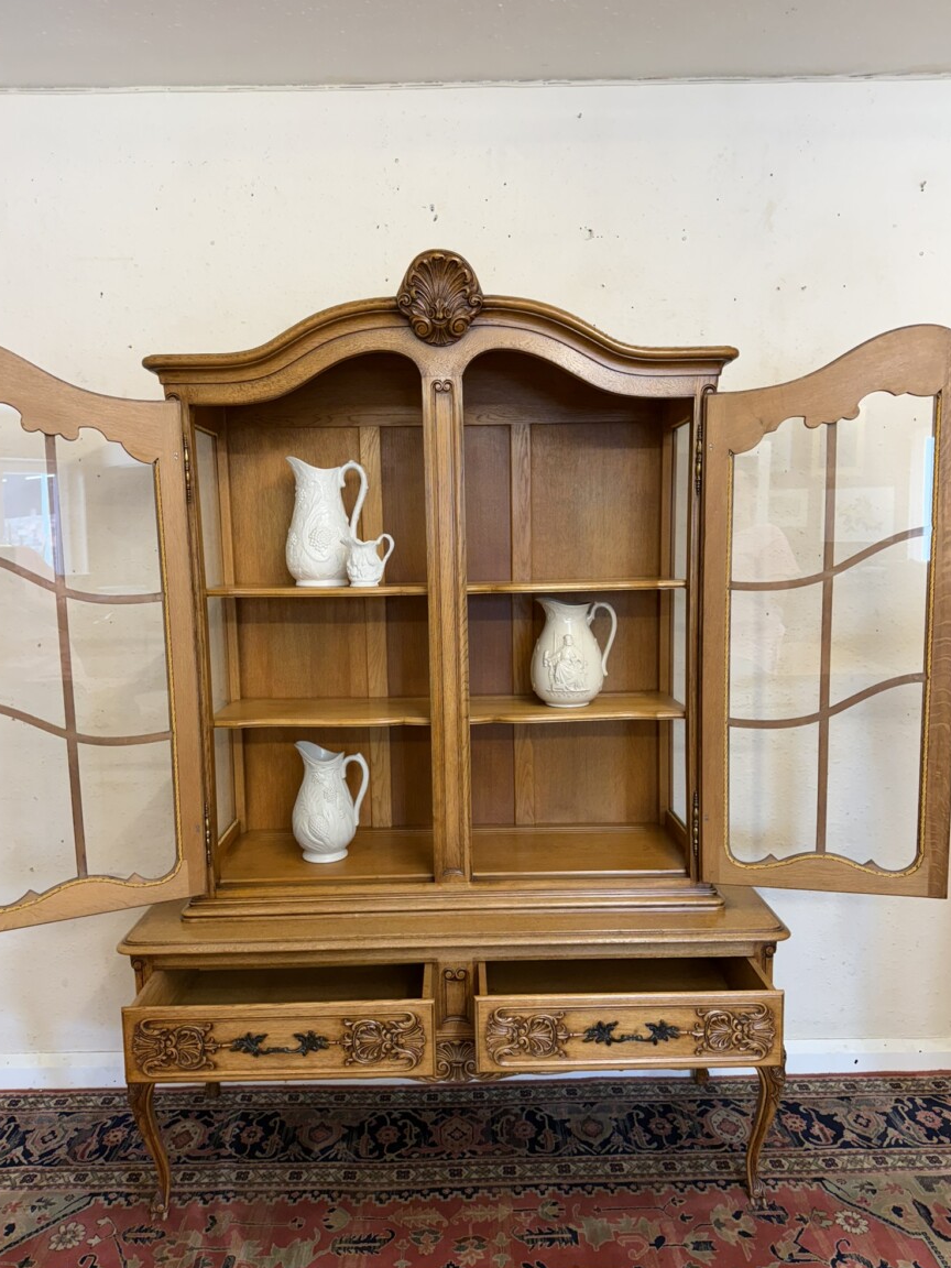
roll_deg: +1.0
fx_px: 916
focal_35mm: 25
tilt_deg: -6.1
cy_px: 652
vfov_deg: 69.4
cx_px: 463
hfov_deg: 54.9
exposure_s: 1/100
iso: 200
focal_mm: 6.76
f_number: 1.78
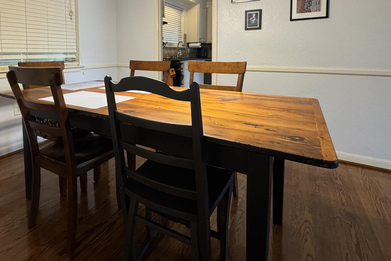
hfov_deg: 79.6
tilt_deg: -4.2
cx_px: 145
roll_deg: +1.0
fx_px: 228
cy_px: 69
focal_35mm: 21
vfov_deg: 56.9
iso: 320
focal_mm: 2.22
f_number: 2.2
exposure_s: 1/60
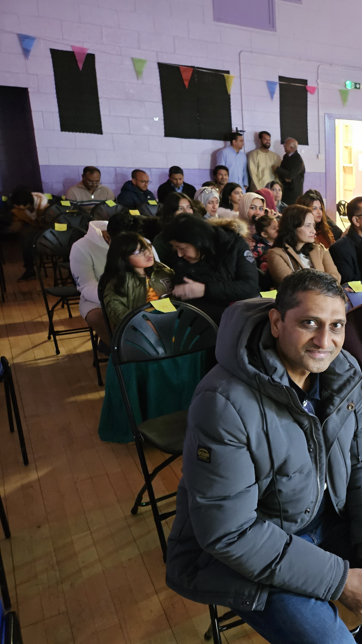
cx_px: 436
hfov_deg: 29.7
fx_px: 580
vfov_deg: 58.0
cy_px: 321
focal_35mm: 34
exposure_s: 1/17
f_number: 1.8
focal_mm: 5.4
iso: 2000
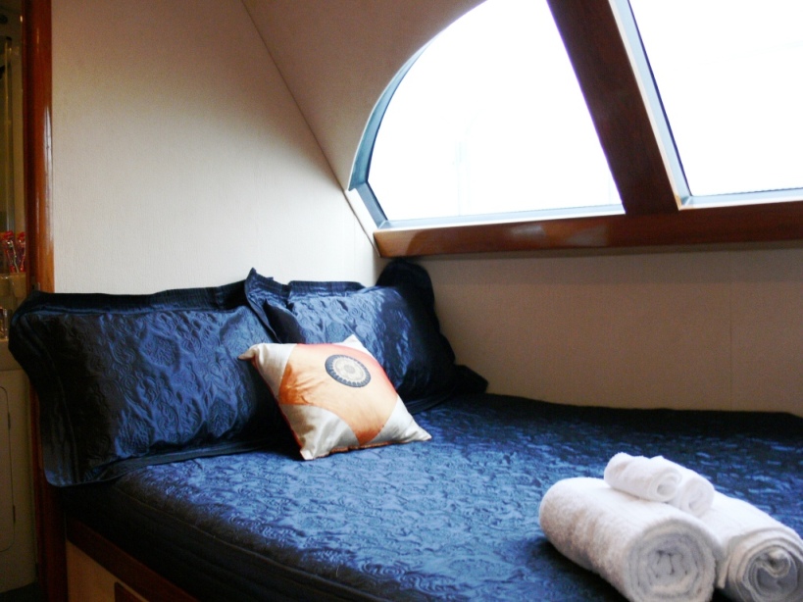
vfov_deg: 40.7
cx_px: 402
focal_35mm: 35
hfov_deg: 52.6
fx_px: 812
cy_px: 301
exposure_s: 1/30
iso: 160
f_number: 2.8
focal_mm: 7.4
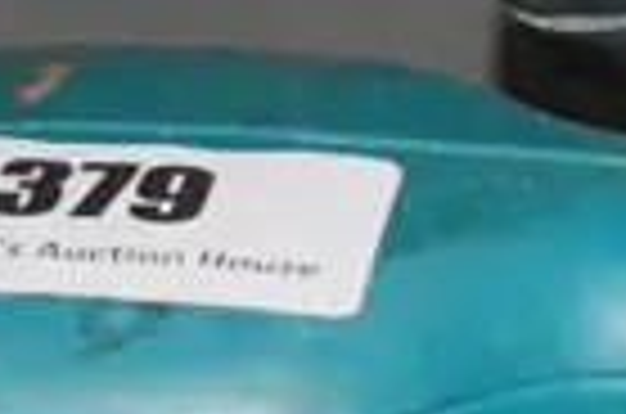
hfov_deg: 4.4
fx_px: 7998
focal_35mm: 461
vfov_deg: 3.0
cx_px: 1275
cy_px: 718
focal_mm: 30
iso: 3200
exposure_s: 1/125
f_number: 5.6
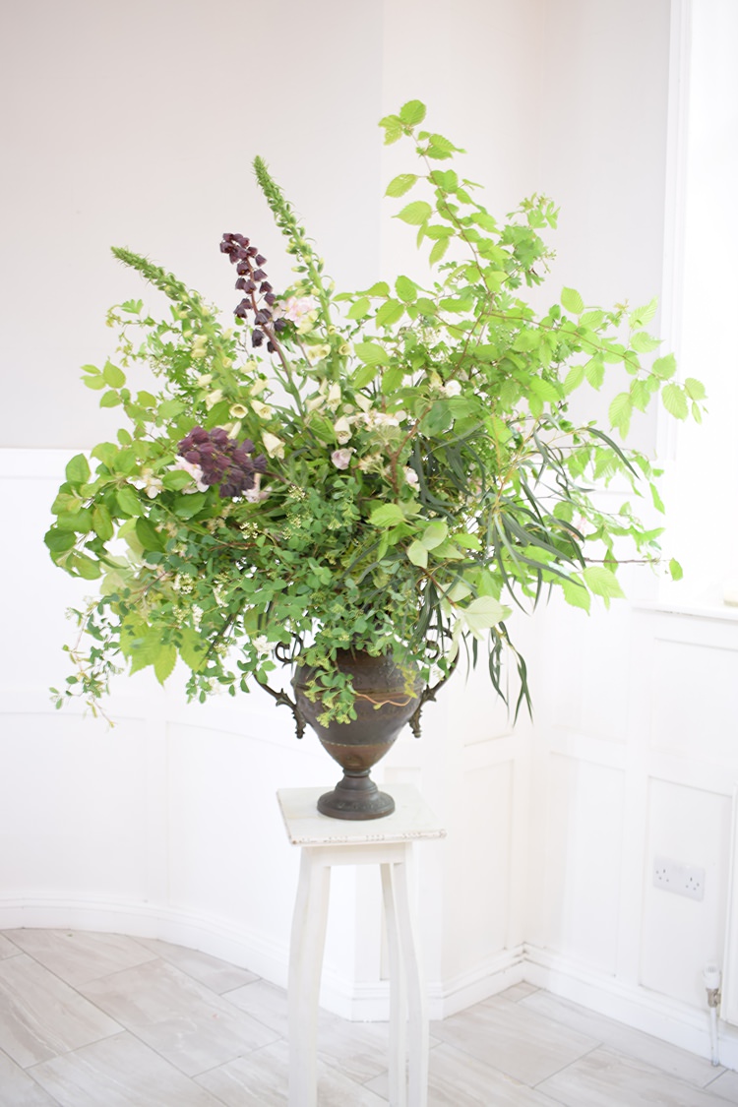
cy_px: 554
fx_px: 1107
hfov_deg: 36.9
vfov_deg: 53.1
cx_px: 369
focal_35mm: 36
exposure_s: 1/4
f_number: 4.5
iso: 125
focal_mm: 24
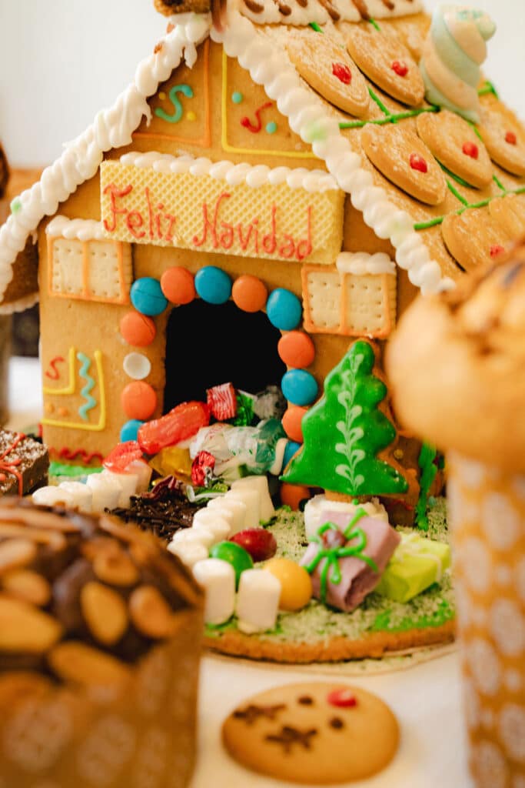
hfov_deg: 19.5
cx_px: 262
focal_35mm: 70
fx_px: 1531
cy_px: 394
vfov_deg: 28.8
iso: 1000
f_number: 5.6
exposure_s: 1/125
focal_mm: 70
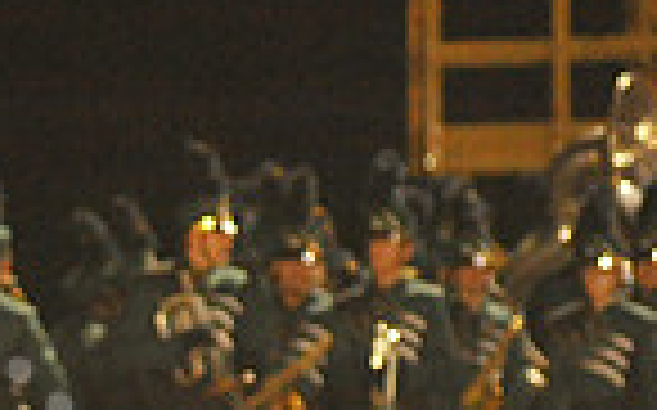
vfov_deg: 1.6
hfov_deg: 2.6
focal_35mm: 809
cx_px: -234
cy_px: 698
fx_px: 14474
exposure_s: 1/200
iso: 6400
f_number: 5
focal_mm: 200
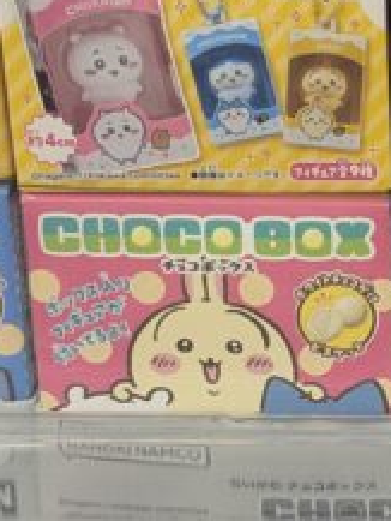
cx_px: 486
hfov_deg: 12.2
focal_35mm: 118
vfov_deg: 16.7
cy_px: 293
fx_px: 1775
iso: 183
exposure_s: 1/100
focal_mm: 5.43
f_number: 1.89
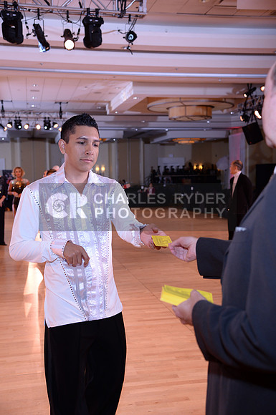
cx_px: 138
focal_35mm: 46
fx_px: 531
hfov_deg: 29.2
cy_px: 208
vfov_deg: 42.8
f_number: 4.5
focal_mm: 46
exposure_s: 1/250
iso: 1250
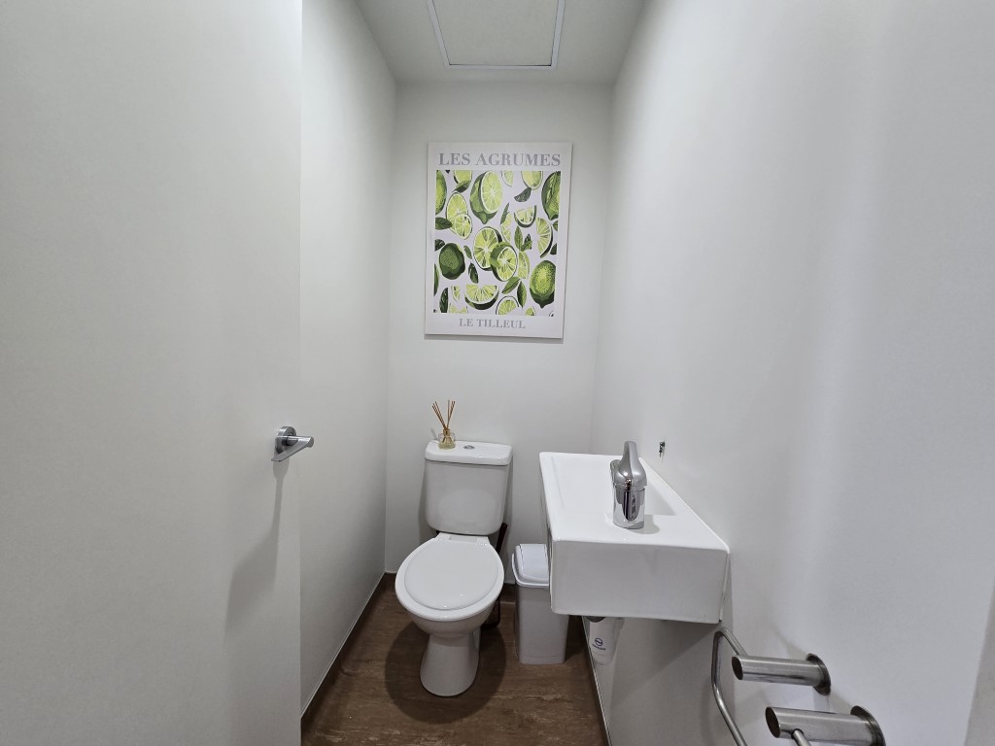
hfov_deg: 106.2
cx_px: 498
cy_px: 373
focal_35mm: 13
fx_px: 374
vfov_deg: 89.9
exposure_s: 1/50
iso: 160
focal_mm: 2.2
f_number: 2.2
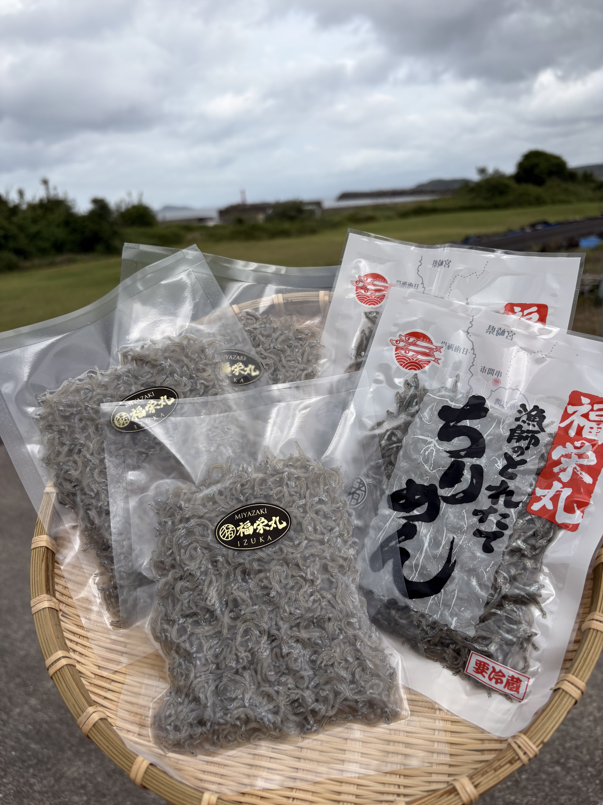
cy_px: 402
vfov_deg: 67.3
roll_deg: +5.2
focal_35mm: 26
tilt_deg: -16.6
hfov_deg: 53.1
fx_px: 604
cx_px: 302
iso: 50
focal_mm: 5.96
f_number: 1.6
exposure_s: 1/2639
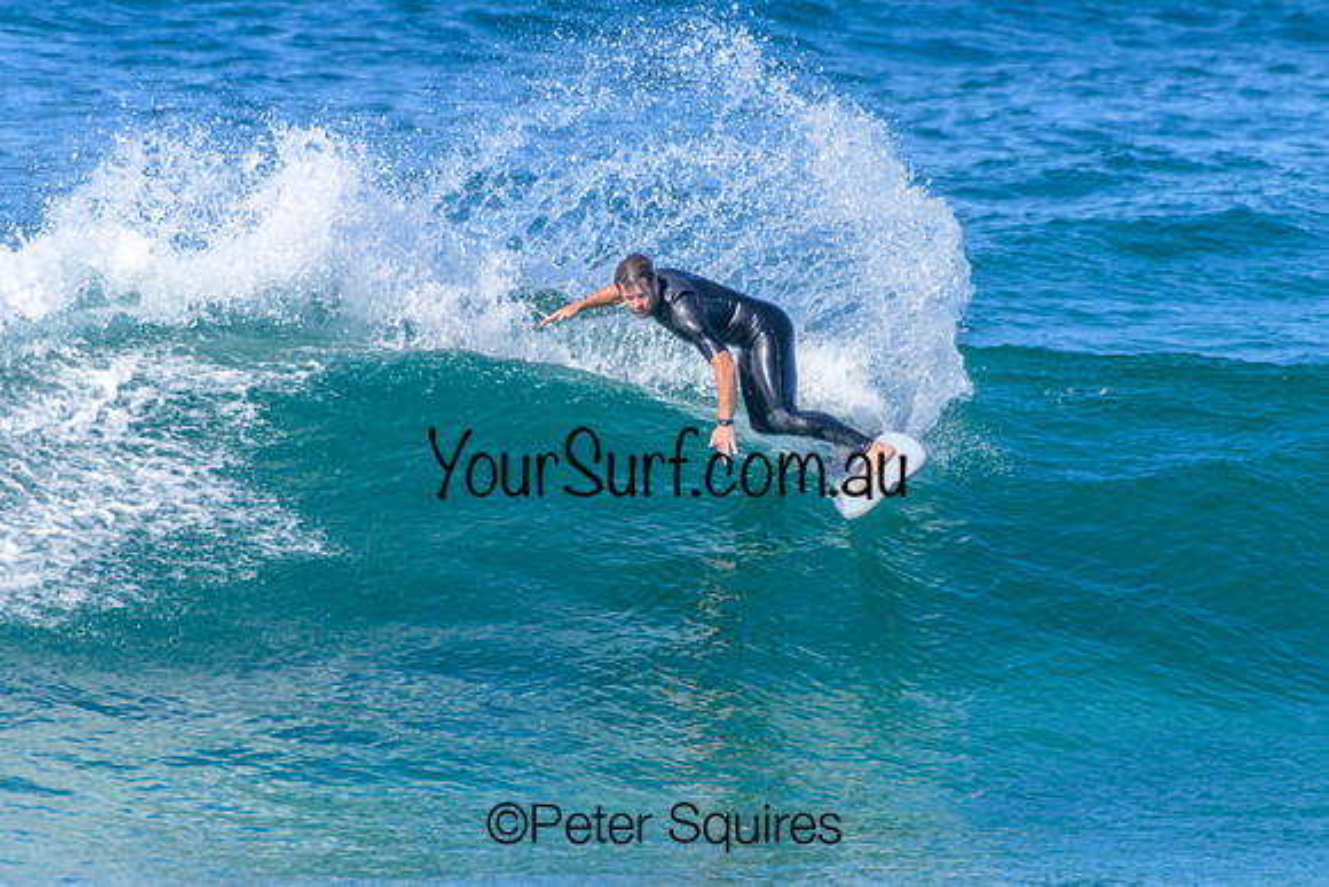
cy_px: 480
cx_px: 772
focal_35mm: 929
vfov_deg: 1.5
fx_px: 34308
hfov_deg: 2.2
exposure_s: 1/2000
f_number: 11
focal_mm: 800
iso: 1400
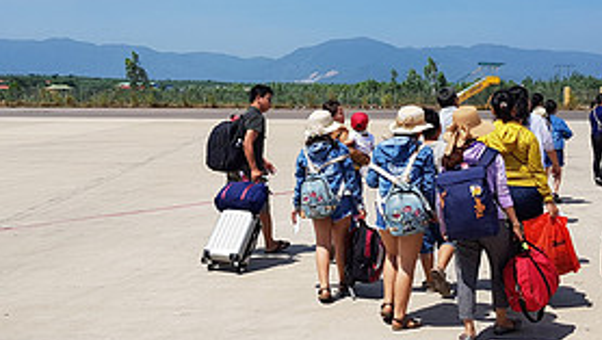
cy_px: 153
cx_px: 299
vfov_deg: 20.4
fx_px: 943
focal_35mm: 59
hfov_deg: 35.4
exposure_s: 1/2904
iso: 40
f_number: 1.7
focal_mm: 4.2
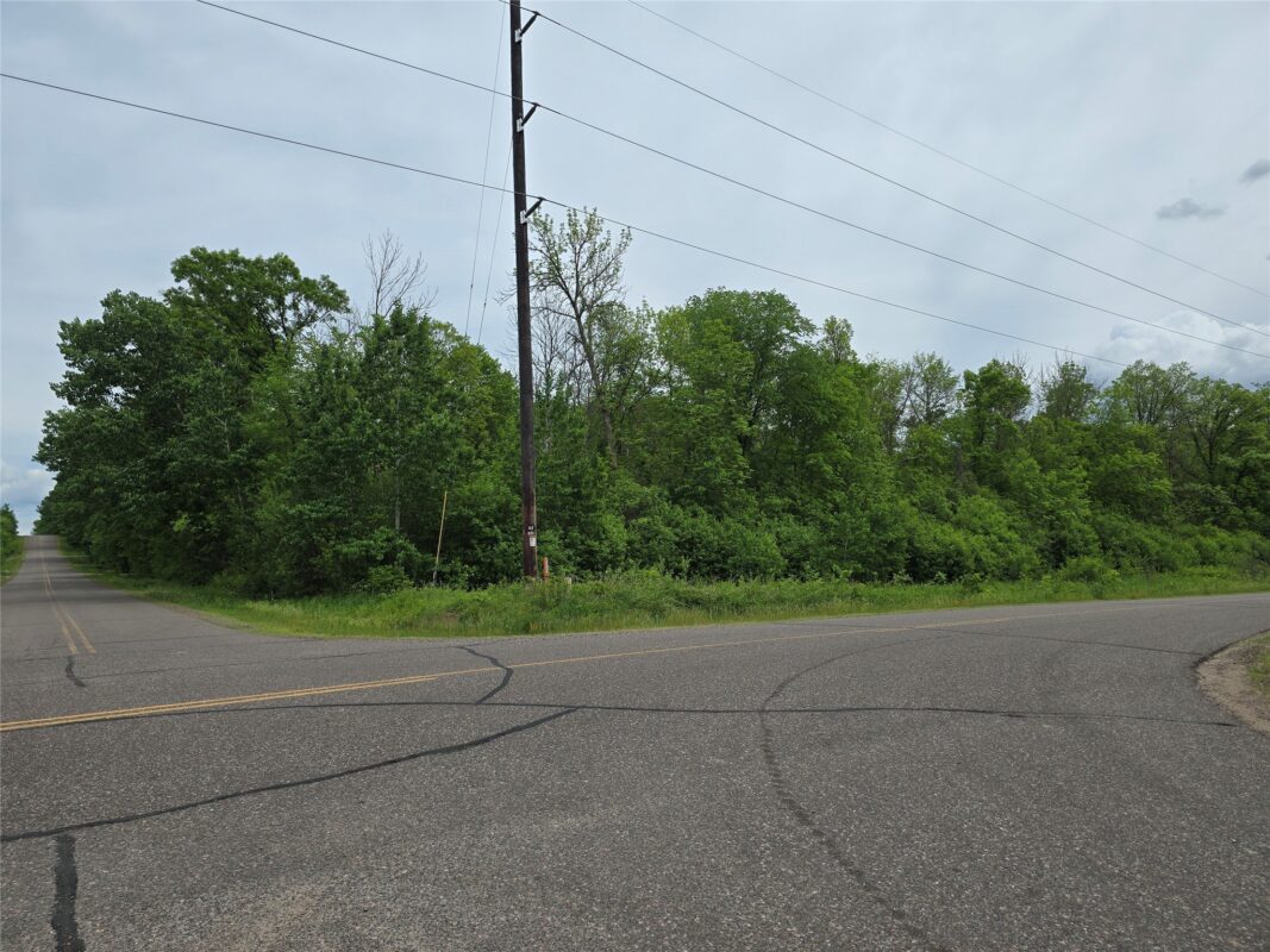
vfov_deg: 58.9
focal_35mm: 23
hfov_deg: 73.9
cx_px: 635
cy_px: 476
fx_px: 844
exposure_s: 1/1105
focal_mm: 6.3
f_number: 1.7
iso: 12
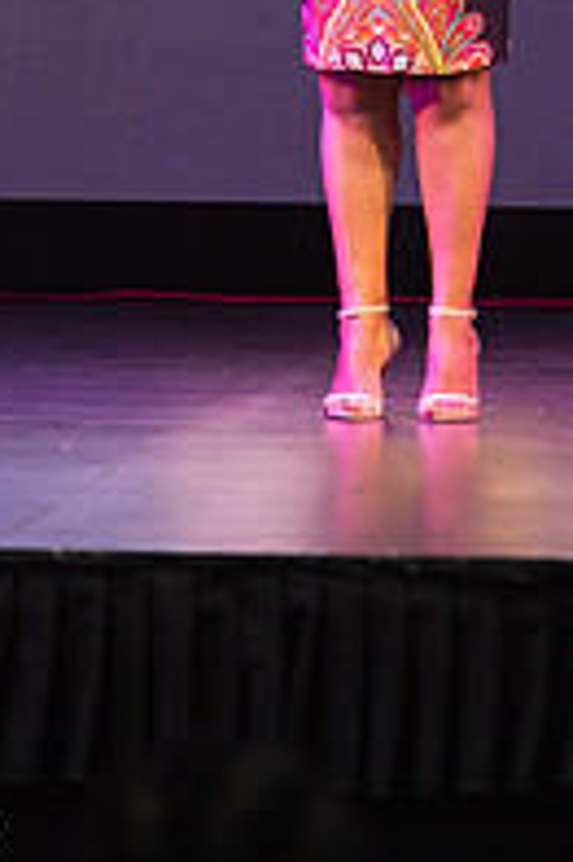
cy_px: -61
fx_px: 7629
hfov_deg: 4.3
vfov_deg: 6.4
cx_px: 352
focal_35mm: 319
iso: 3200
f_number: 5
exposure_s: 1/160
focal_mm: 140
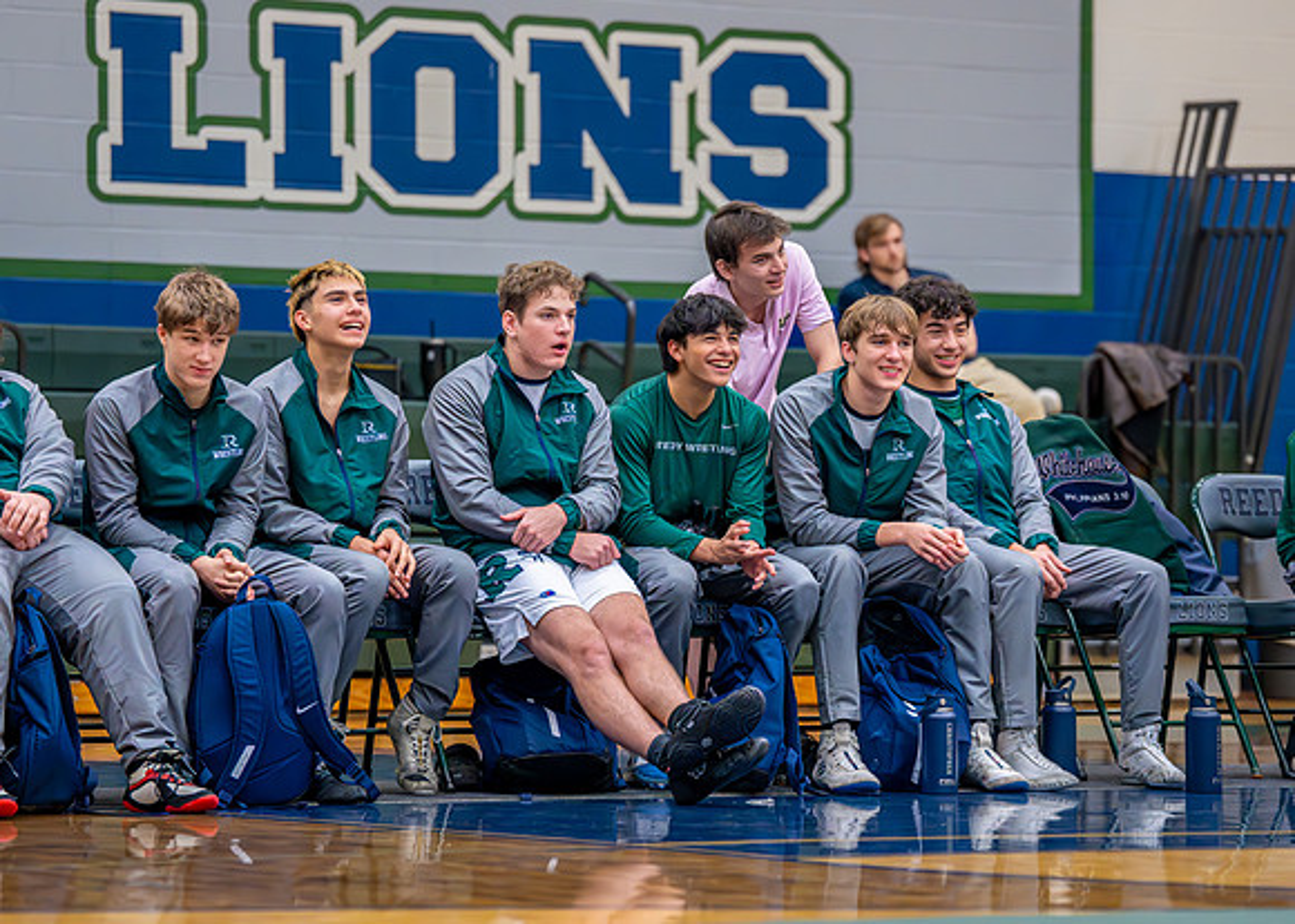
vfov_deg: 10.1
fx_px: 5254
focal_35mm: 143
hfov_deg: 14.1
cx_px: 676
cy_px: 415
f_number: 2.8
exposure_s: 1/1000
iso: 6400
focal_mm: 118
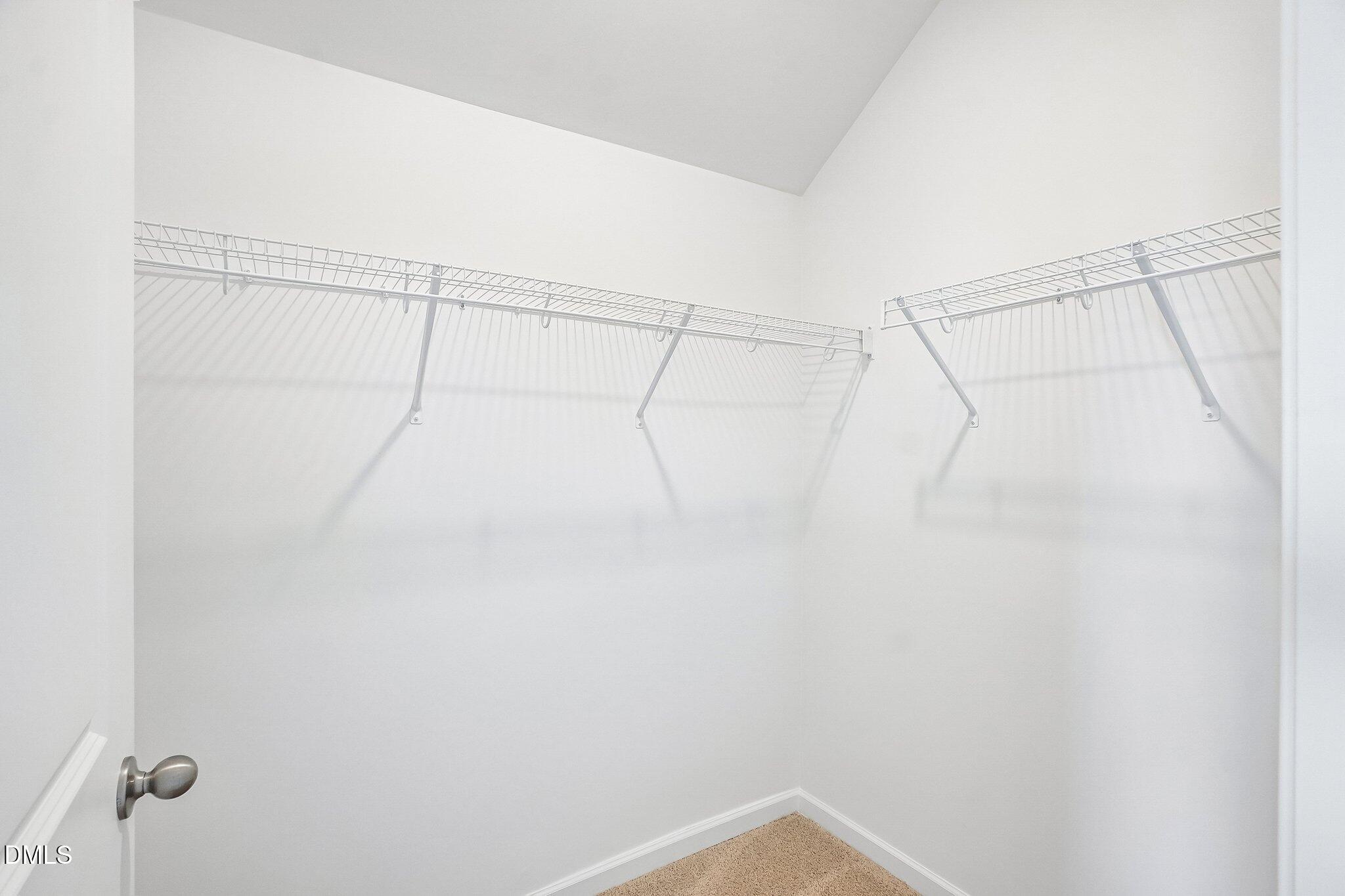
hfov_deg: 100.4
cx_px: 672
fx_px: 560
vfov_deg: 77.3
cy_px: 448
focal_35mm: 15
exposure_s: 1/6
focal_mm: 10
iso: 400
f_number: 8
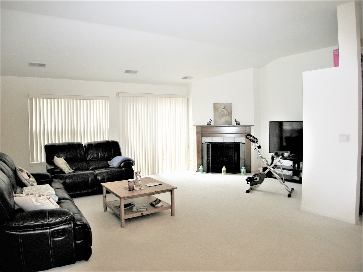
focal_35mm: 36
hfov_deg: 51.4
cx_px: 182
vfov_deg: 39.7
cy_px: 136
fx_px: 378
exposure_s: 1/58.2
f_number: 2.7
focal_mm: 7.5
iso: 105
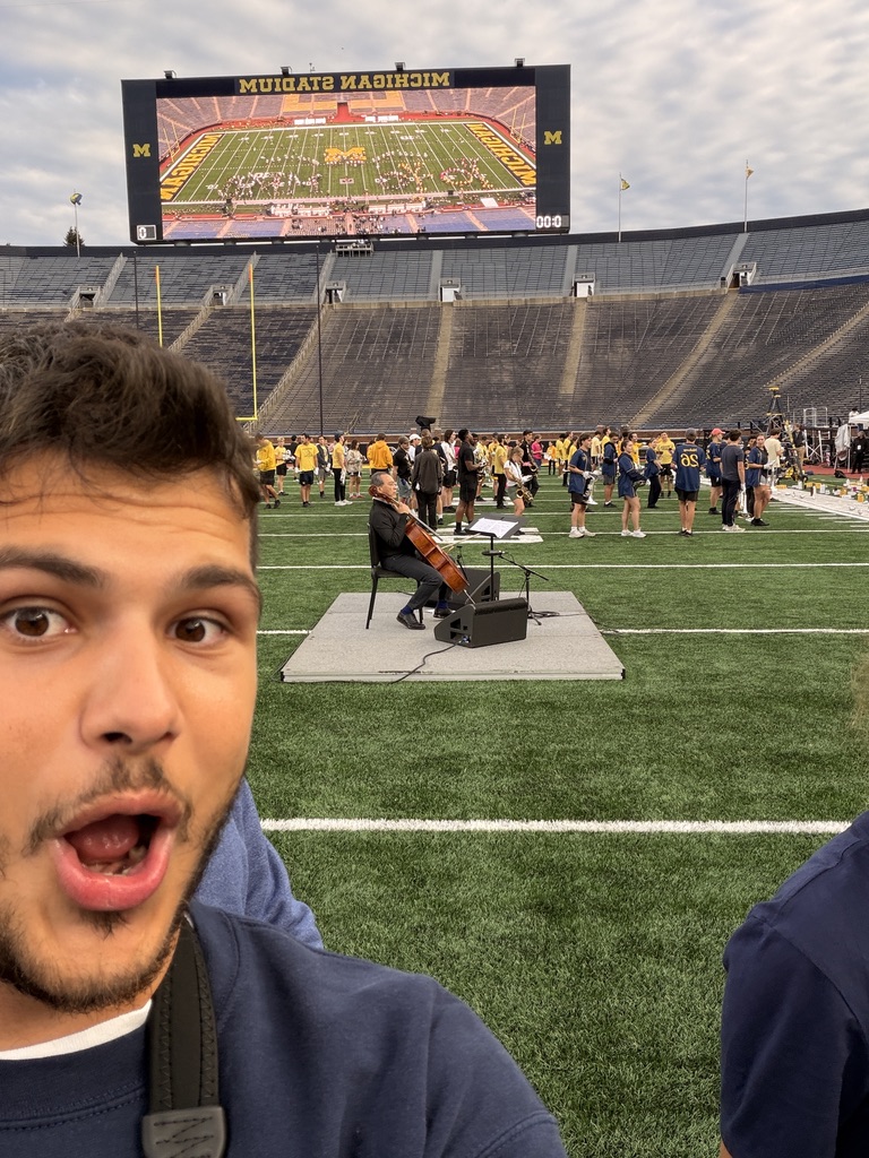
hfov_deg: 46.8
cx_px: 434
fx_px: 1004
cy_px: 579
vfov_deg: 60.0
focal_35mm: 30
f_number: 1.9
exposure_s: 1/142
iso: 40
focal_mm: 2.71
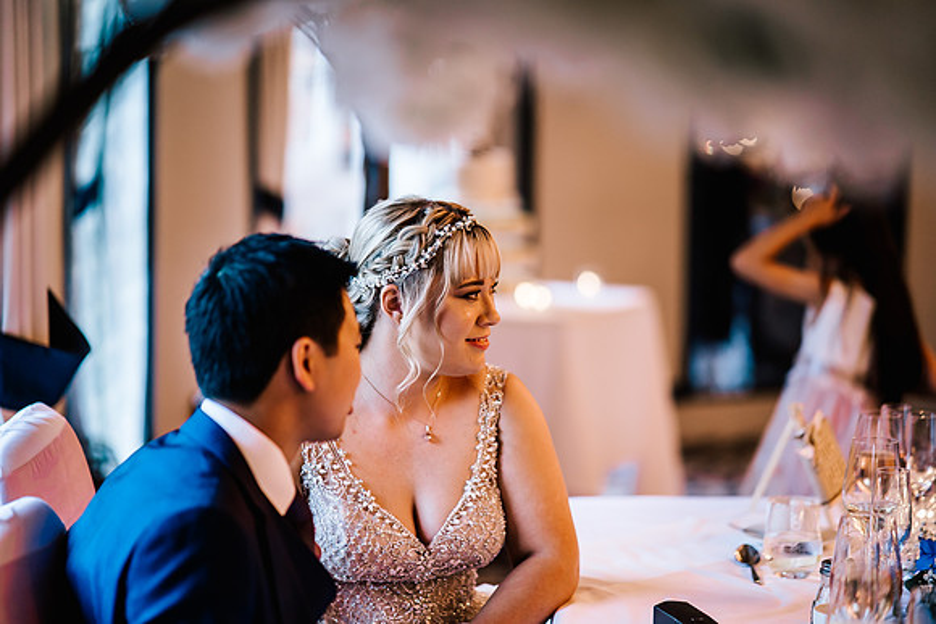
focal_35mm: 87
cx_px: 468
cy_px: 312
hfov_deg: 23.5
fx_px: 2251
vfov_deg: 15.8
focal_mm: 85
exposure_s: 1/250
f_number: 1.4
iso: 500
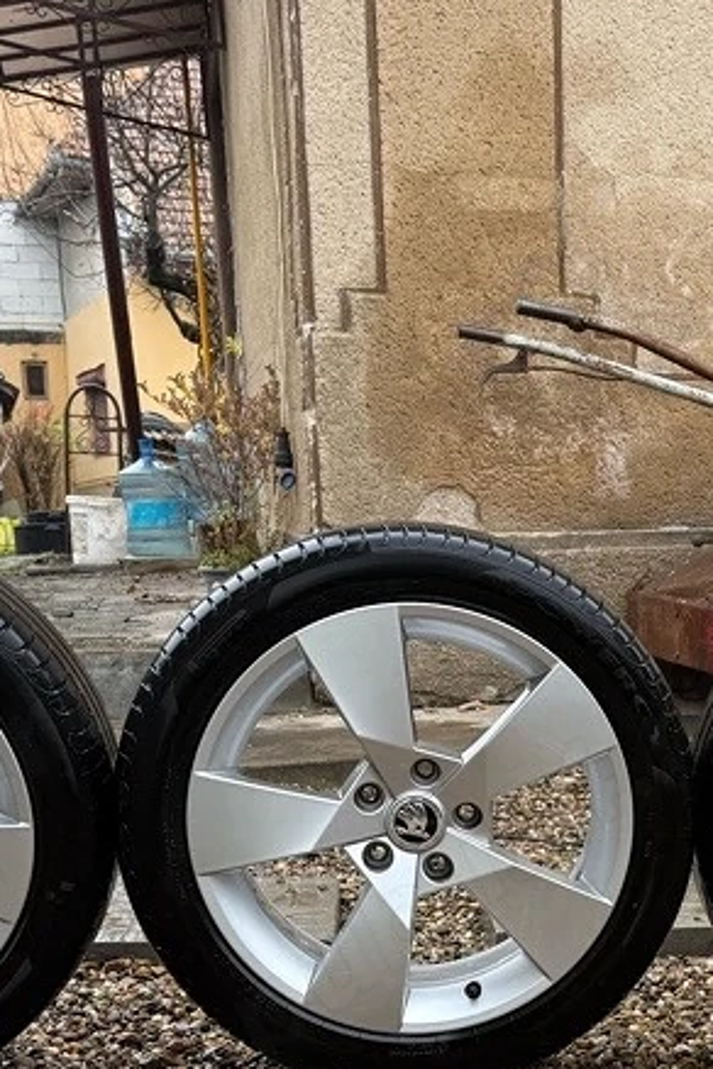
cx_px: 654
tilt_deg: -11.5
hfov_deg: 23.1
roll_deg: +1.1
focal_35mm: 57
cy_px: 879
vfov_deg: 33.9
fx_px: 1693
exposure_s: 1/136
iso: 64
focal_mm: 6.76
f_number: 1.78
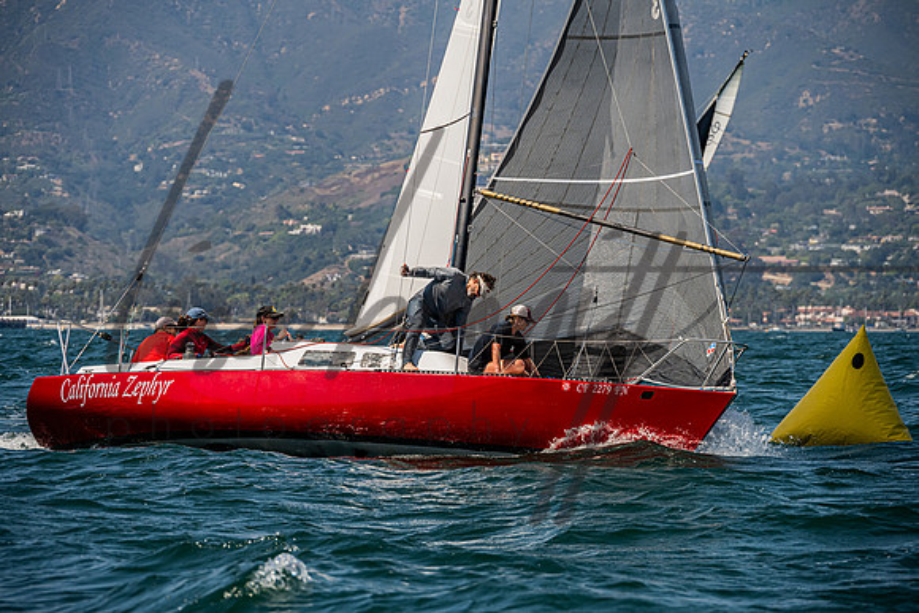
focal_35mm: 222
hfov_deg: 9.3
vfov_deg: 6.2
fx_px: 5671
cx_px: 453
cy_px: 306
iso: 500
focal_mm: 210
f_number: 8
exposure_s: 1/2000
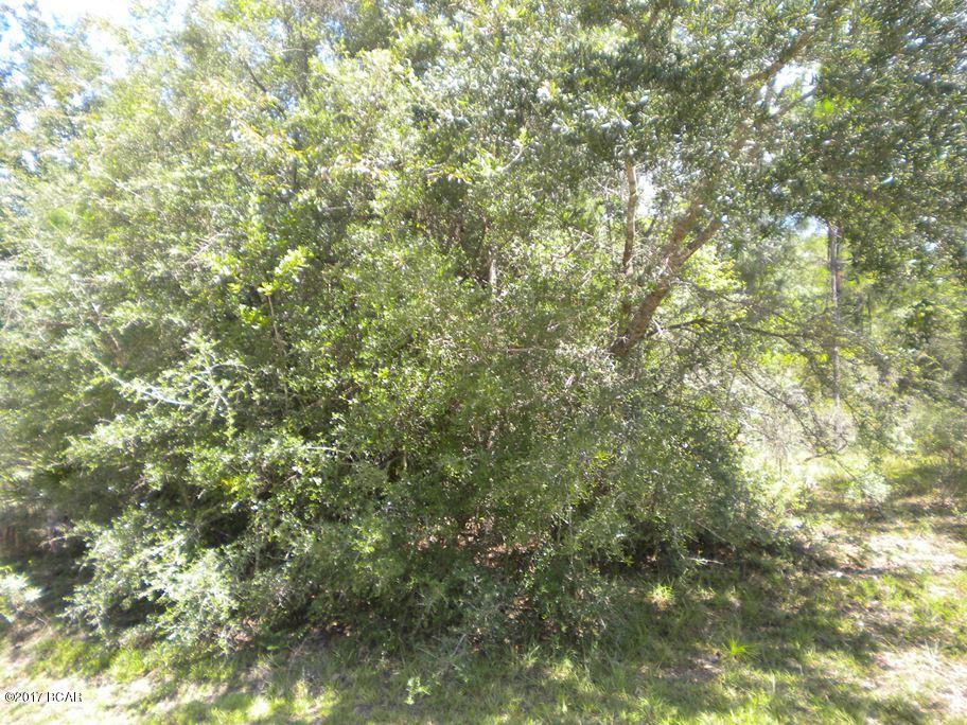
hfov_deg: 52.6
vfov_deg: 40.7
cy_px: 362
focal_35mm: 35
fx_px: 978
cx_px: 484
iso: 80
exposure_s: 1/157
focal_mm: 6.3
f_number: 3.1
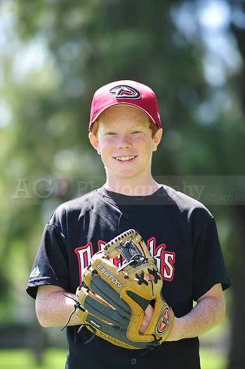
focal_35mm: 200
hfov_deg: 6.9
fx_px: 2044
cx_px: 122
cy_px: 184
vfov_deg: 10.3
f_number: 4.5
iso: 200
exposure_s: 1/320
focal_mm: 200
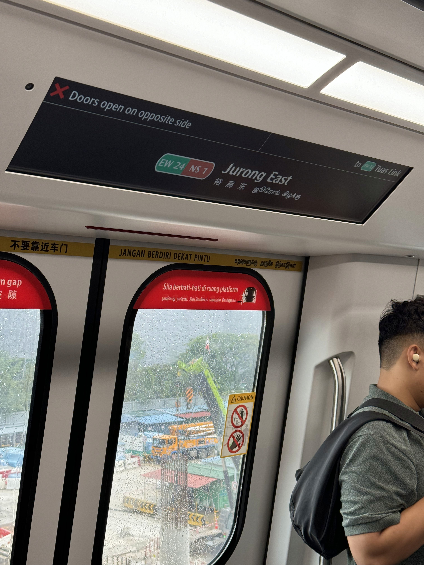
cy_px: 282
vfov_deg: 39.7
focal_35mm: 48
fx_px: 784
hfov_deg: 30.3
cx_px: 212
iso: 80
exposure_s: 1/121
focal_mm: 6.86
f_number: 1.78
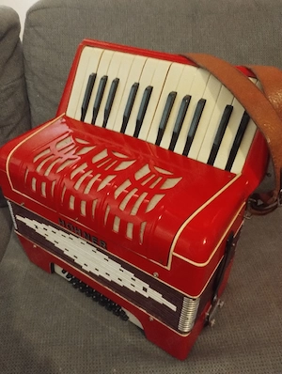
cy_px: 187
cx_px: 141
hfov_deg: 49.9
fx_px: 303
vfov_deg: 63.4
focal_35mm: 28
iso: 2544
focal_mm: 4.27
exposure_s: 1/17
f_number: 1.8
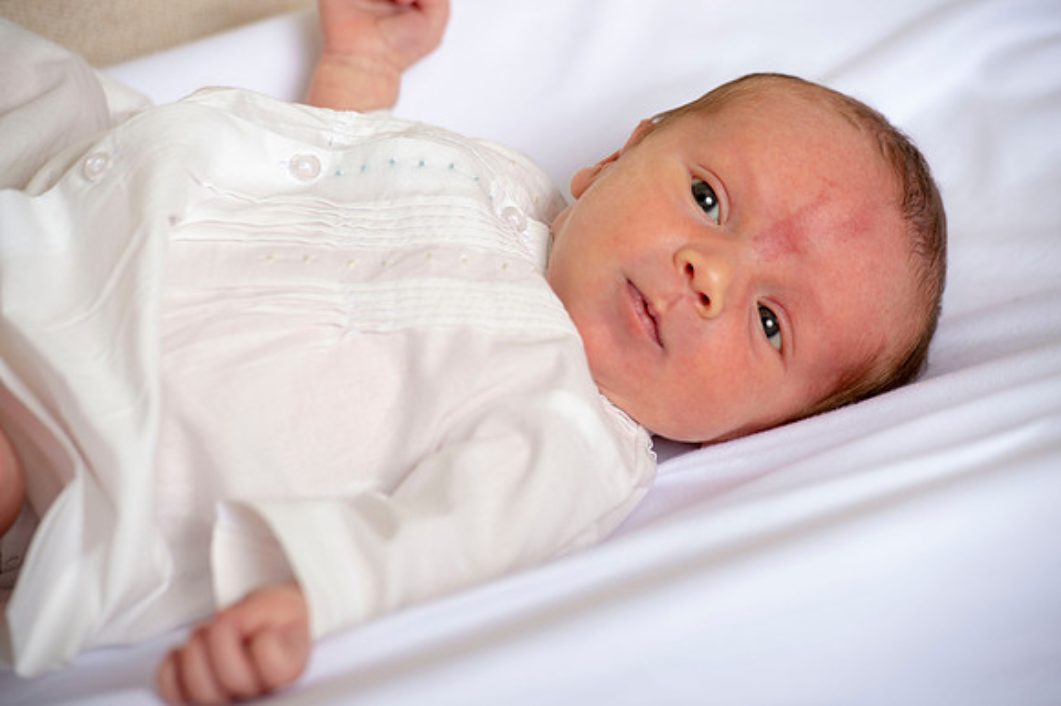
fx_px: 5891
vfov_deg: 6.9
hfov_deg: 10.3
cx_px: 530
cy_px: 353
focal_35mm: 200
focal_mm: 200
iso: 125
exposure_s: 1/160
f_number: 5.6
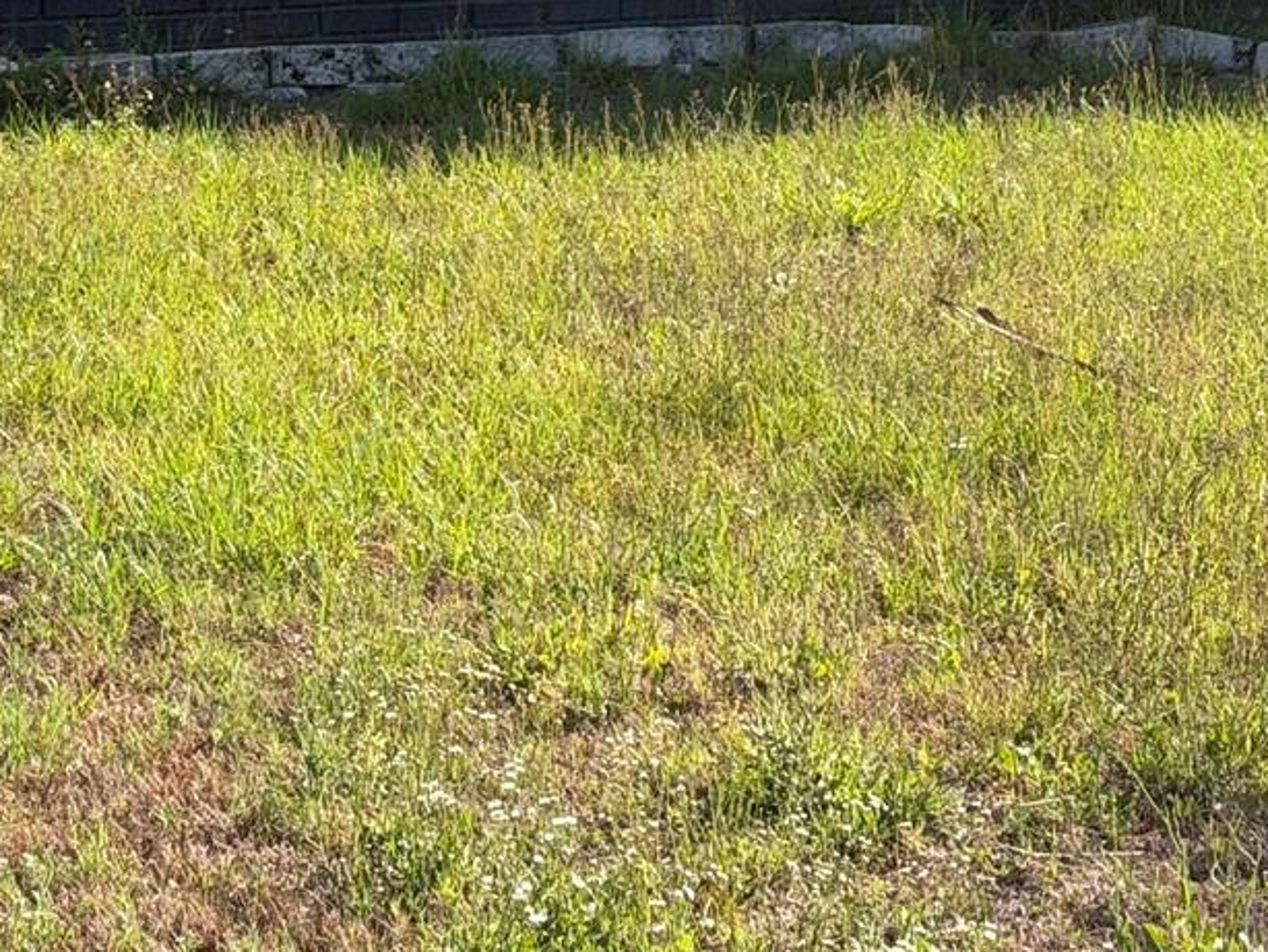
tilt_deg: -1.5
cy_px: -200
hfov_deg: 15.6
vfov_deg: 11.6
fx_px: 4581
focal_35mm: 125
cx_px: 207
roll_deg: +1.1
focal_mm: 6.76
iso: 80
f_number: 1.78
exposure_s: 1/2577
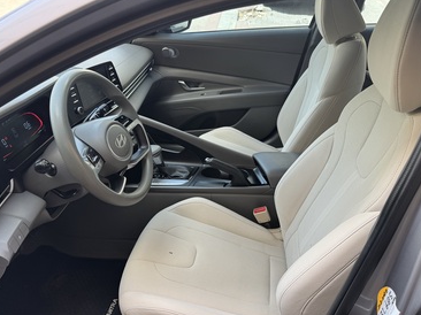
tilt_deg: -34.3
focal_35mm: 30
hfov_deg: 60.0
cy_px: 193
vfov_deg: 46.4
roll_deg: +0.8
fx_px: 365
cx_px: 211
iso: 64
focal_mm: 6.76
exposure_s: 1/205
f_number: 1.78
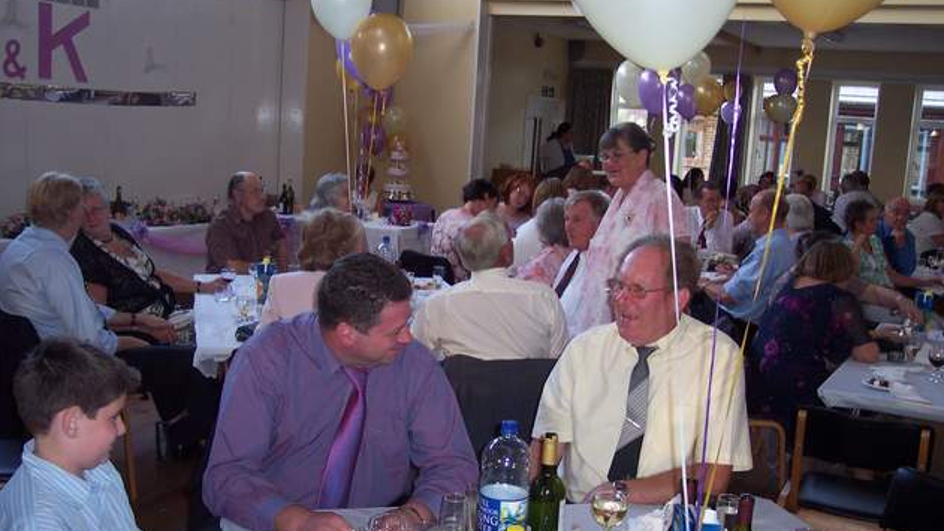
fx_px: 1051
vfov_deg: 28.3
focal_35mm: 42
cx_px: 477
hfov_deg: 48.4
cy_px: 325
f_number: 2.8
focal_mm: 8
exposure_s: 1/30
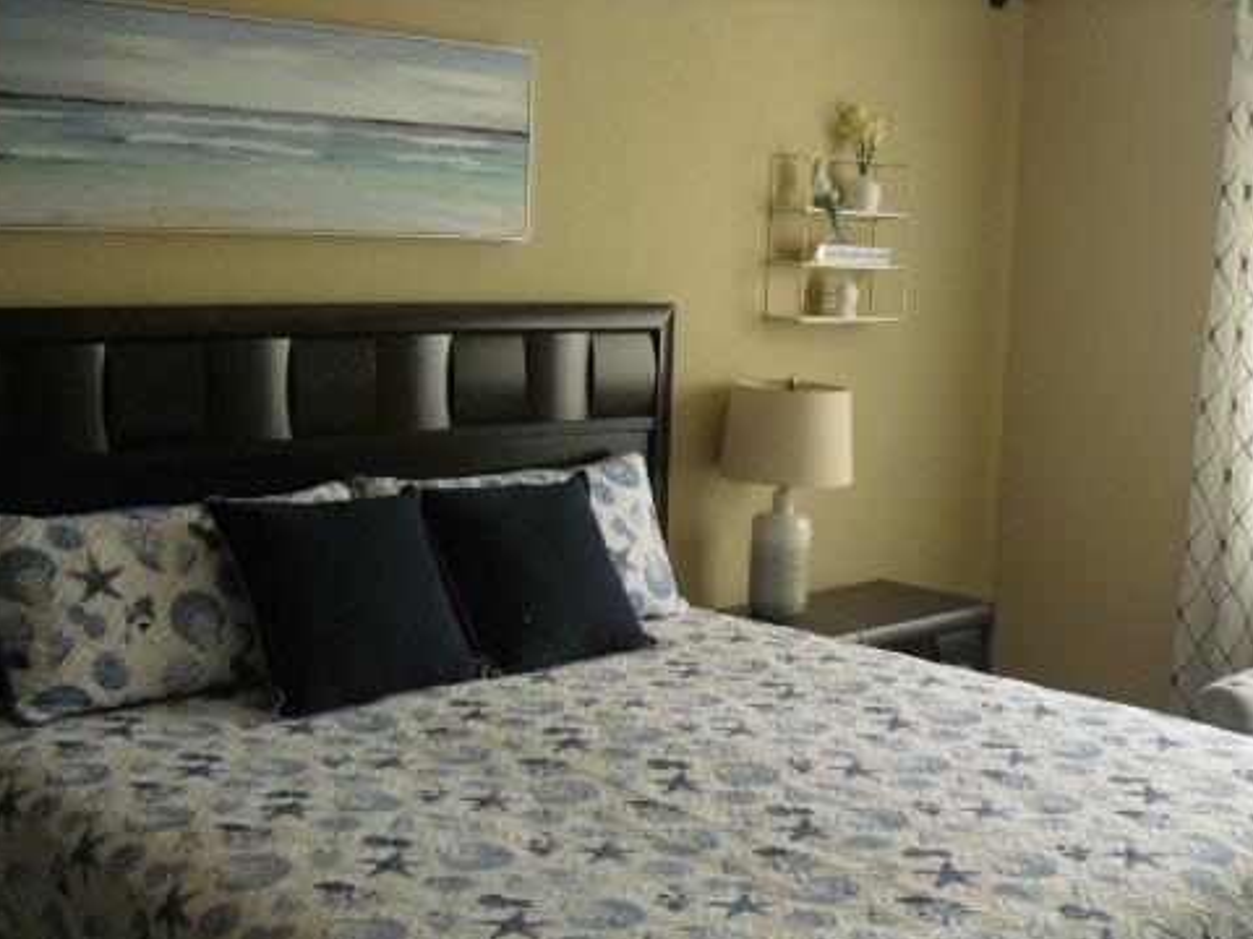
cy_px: 623
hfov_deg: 39.5
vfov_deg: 30.1
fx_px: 1737
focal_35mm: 48
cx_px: 731
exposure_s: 1/80
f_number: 3.1
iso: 400
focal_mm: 6.3
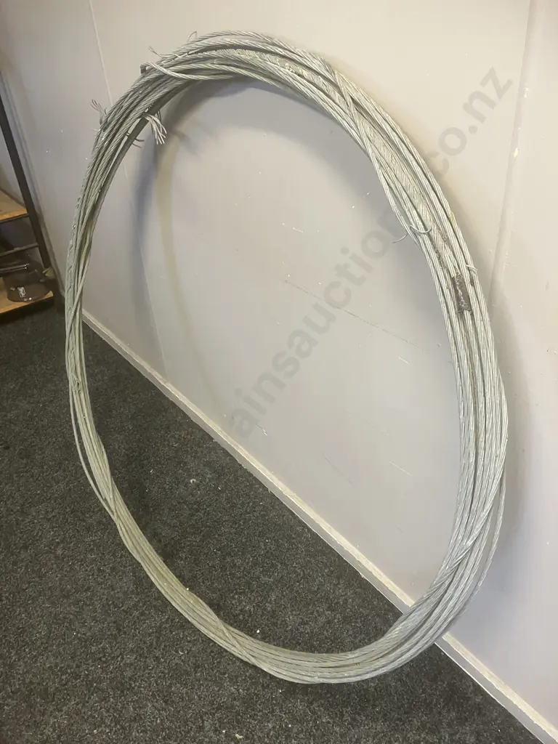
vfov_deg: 63.4
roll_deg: +2.7
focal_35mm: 28
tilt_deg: -31.5
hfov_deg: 49.7
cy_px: 372
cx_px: 279
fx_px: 602
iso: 200
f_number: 1.8
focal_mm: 3.99
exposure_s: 1/50
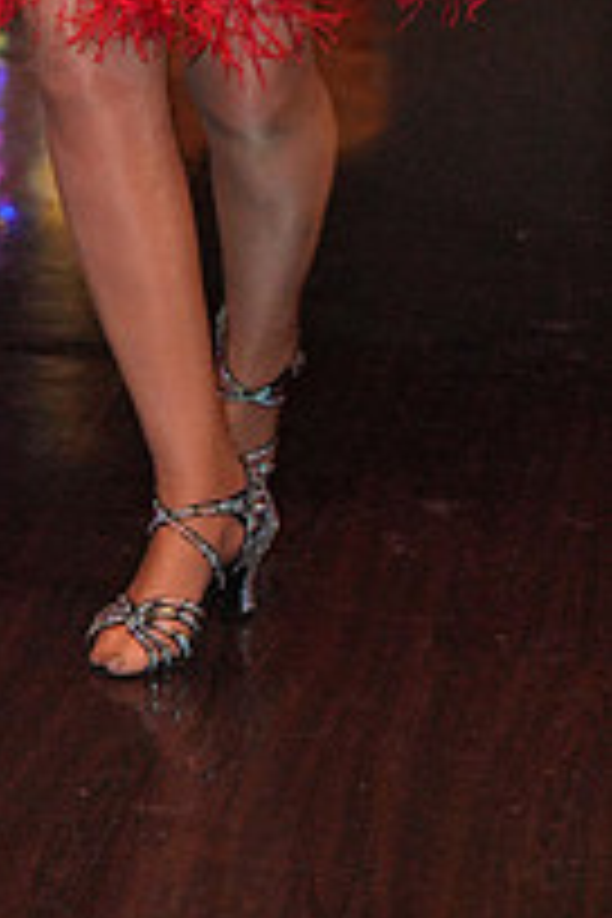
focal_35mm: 168
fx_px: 4284
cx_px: -254
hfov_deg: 8.0
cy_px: -356
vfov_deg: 11.8
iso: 4000
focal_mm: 59
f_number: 4
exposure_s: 1/200
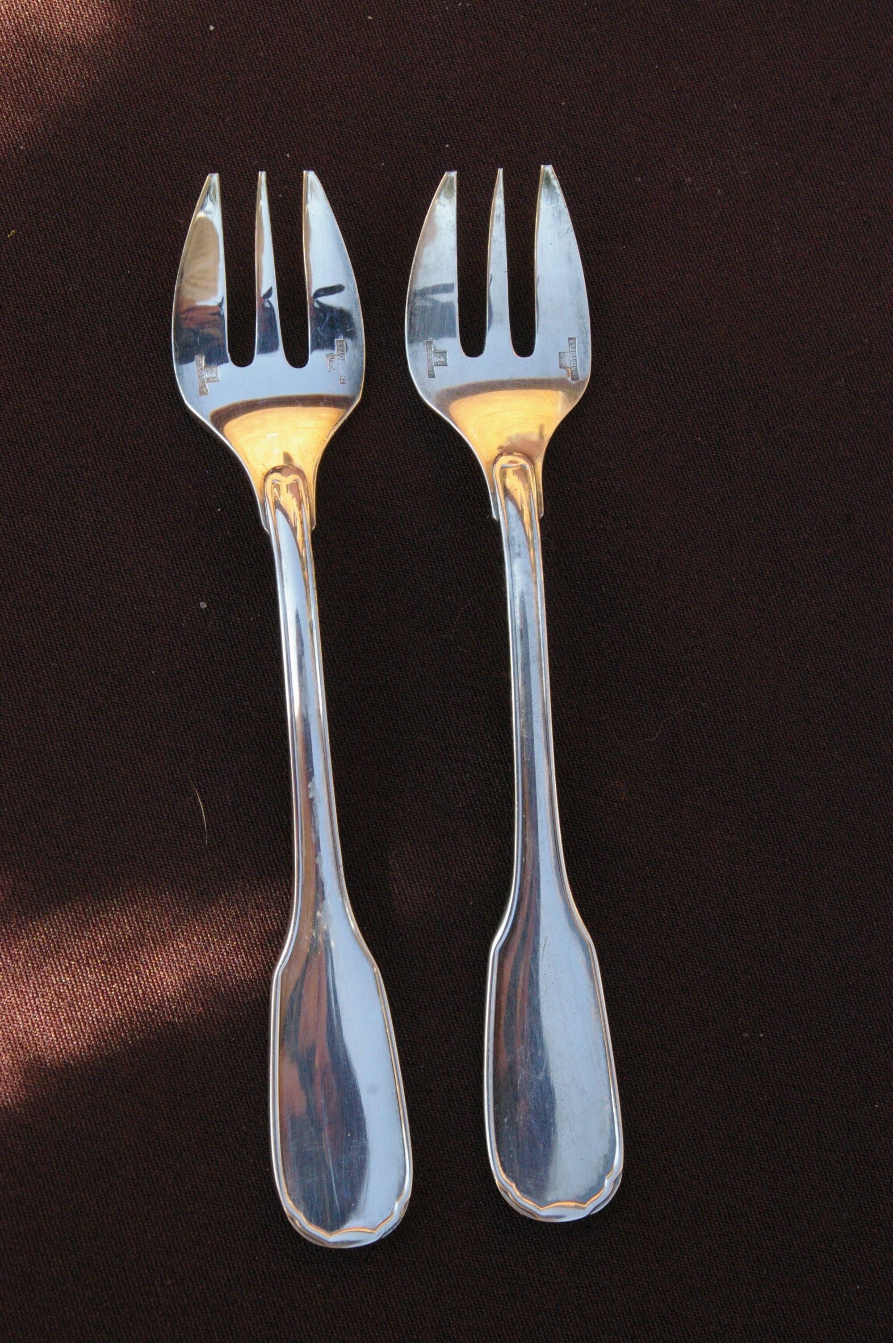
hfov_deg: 34.1
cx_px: 446
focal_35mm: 39
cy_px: 672
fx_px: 1454
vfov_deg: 49.6
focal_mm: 26
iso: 1600
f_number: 8
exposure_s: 1/350
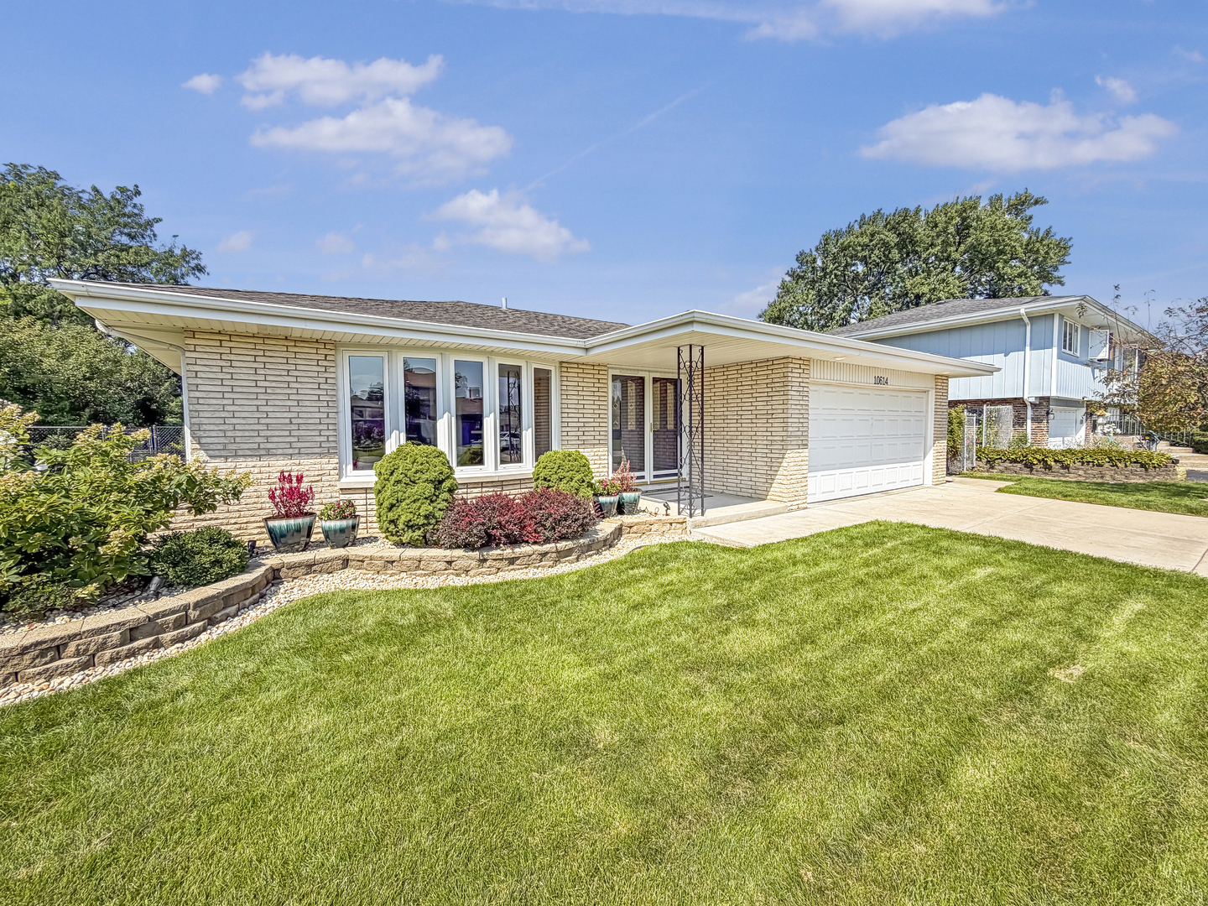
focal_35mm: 14
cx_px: 604
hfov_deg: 102.1
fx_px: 489
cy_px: 453
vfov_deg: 85.7
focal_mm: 2.22
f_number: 2.2
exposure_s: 1/750
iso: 20
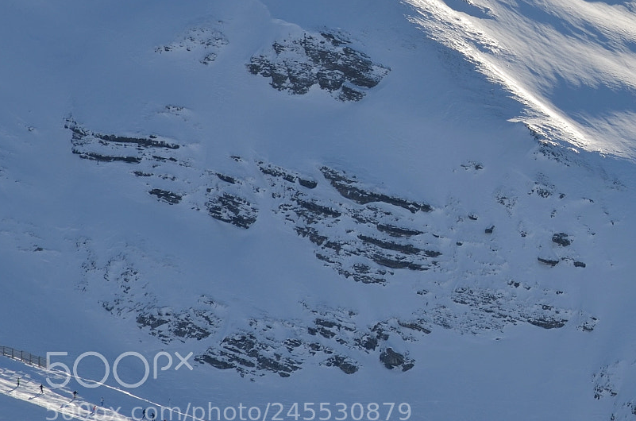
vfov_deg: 2.3
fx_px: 10293
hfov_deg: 3.5
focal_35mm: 584
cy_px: 54
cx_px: 631
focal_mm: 195
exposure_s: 1/250
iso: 100
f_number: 14
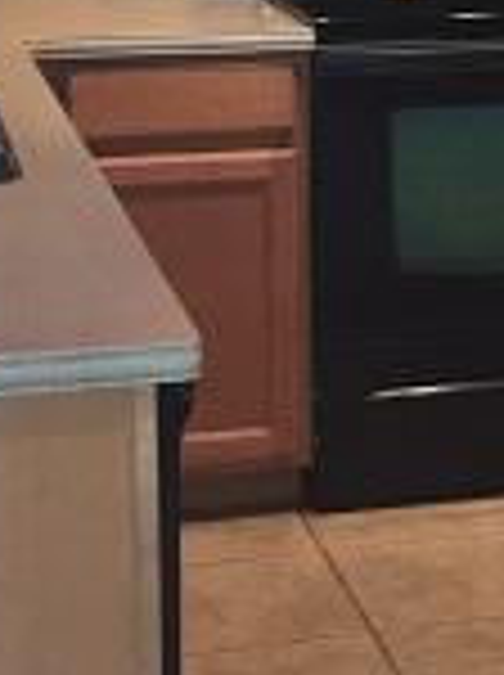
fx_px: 2414
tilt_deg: -8.3
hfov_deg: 11.6
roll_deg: -0.5
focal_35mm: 124
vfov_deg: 15.7
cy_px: 76
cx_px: 652
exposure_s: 1/24
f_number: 2.2
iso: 100
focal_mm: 4.15
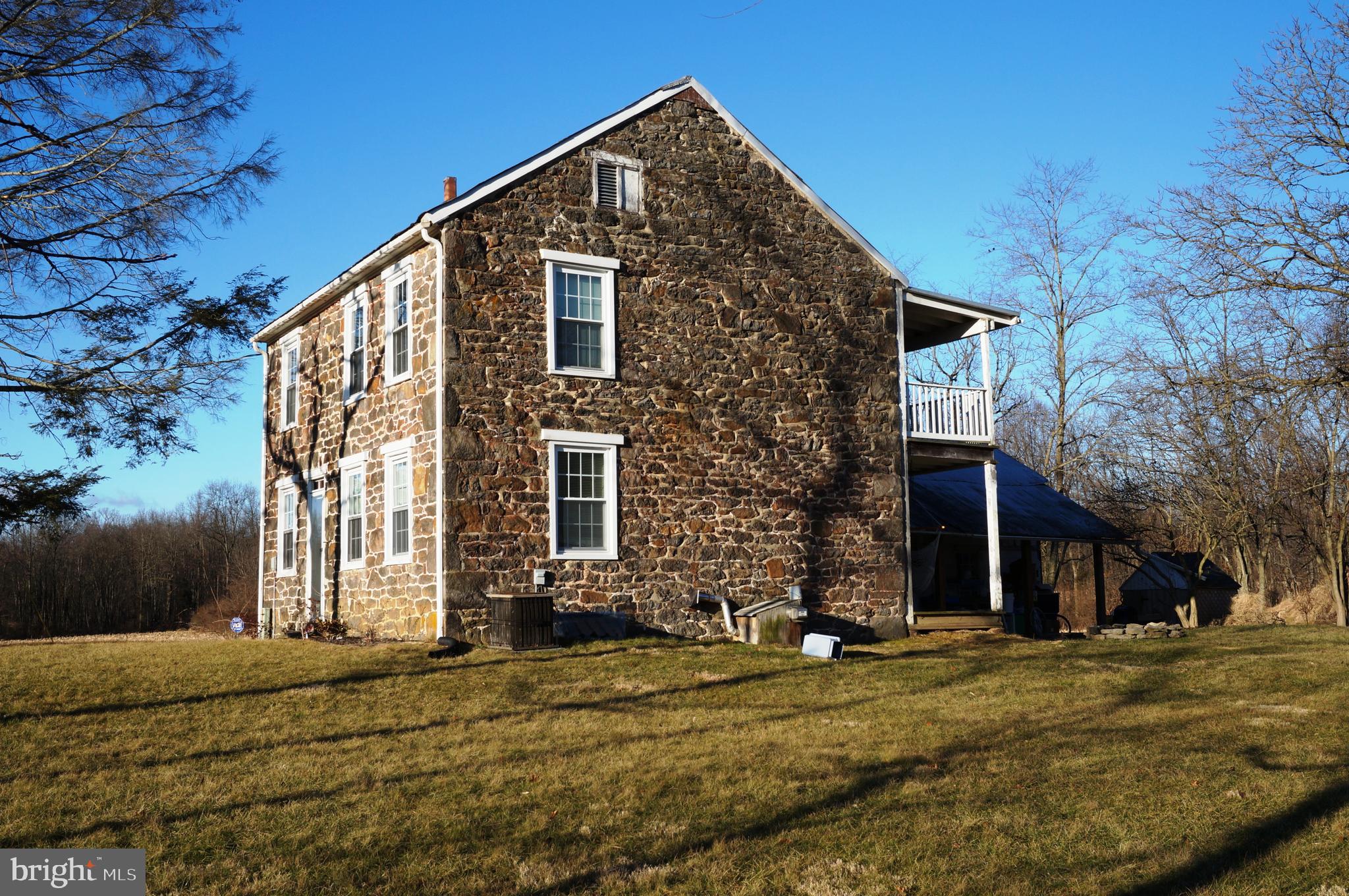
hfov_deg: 51.3
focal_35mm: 38
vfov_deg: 35.4
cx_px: 674
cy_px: 448
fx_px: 1403
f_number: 11
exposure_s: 1/250
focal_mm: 25
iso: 200
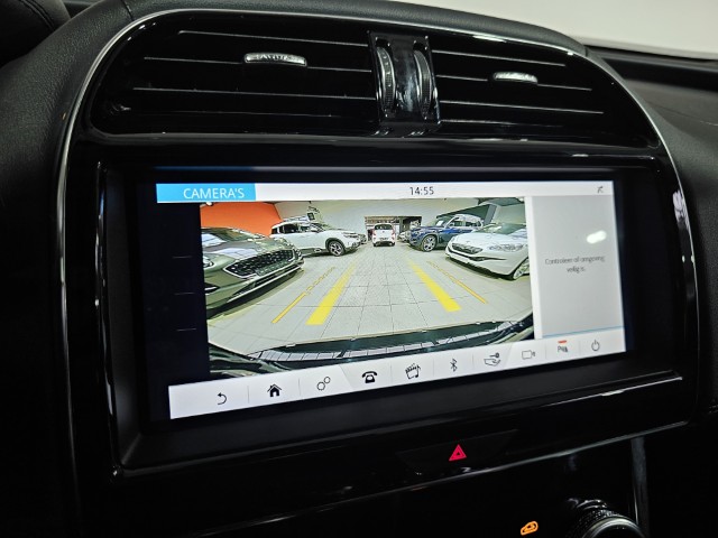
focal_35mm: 23
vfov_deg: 58.9
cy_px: 269
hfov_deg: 73.9
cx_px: 359
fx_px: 477
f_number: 1.7
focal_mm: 6.3
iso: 64
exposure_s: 1/50
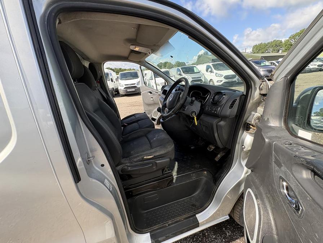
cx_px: 162
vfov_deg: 85.7
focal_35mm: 14
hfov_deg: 102.1
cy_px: 122
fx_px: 131
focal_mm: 2.22
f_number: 2.2
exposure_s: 1/266
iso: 64
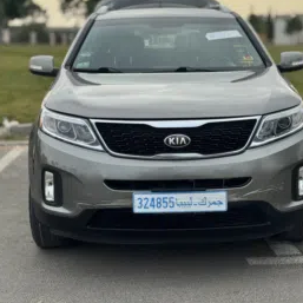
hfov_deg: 26.1
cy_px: 127
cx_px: 174
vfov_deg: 26.1
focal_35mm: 66
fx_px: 654
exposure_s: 1/1490
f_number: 1.78
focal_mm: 6.76
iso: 64
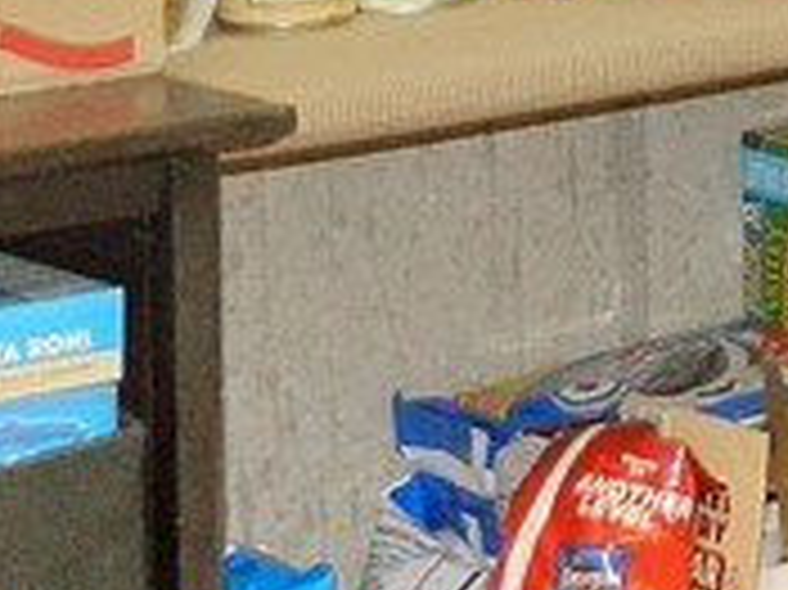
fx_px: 5460
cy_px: 149
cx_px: 2107
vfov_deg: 6.2
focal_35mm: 240
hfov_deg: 7.5
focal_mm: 7.3
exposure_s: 1/30
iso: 200
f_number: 3.5
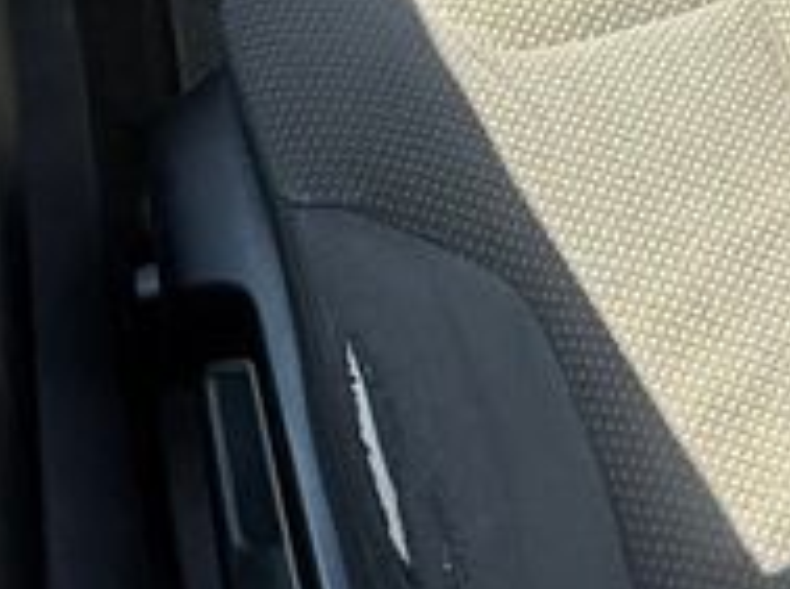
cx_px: 1045
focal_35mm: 76
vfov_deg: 16.5
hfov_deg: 22.7
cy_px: -439
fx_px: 1731
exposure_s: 1/113
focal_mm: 2.22
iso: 64
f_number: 2.2
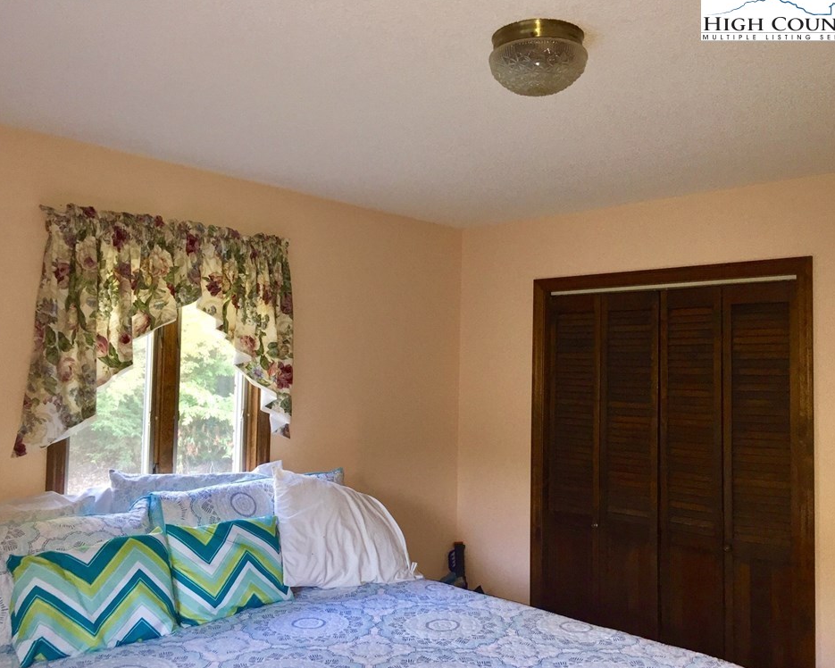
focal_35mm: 31
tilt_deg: +2.1
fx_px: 766
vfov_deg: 47.1
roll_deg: -2.2
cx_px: 426
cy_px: 338
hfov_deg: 57.2
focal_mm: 4.15
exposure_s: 1/24
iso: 100
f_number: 2.2
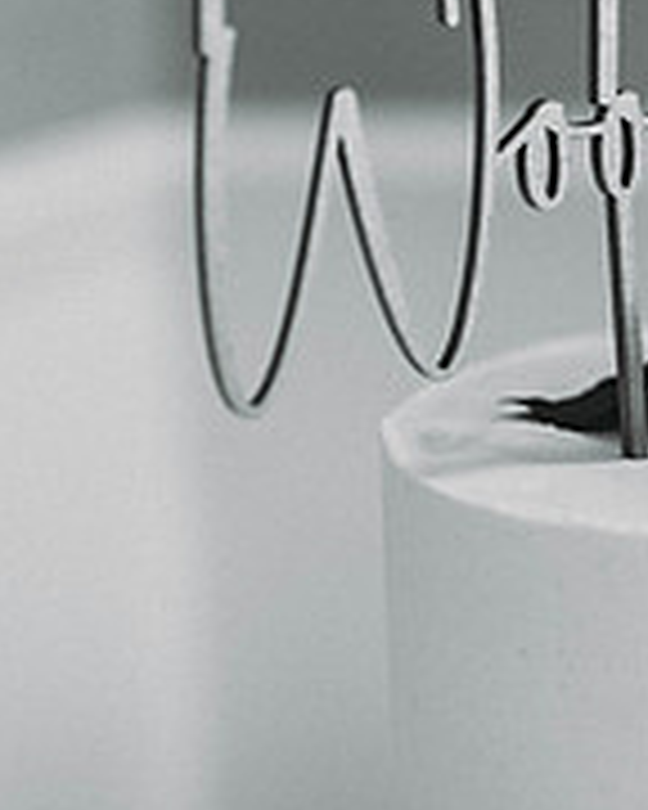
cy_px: 79
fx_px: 2541
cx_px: 680
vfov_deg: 17.8
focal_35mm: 106
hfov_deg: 14.3
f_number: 1.6
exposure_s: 1/125
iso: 320
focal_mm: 35
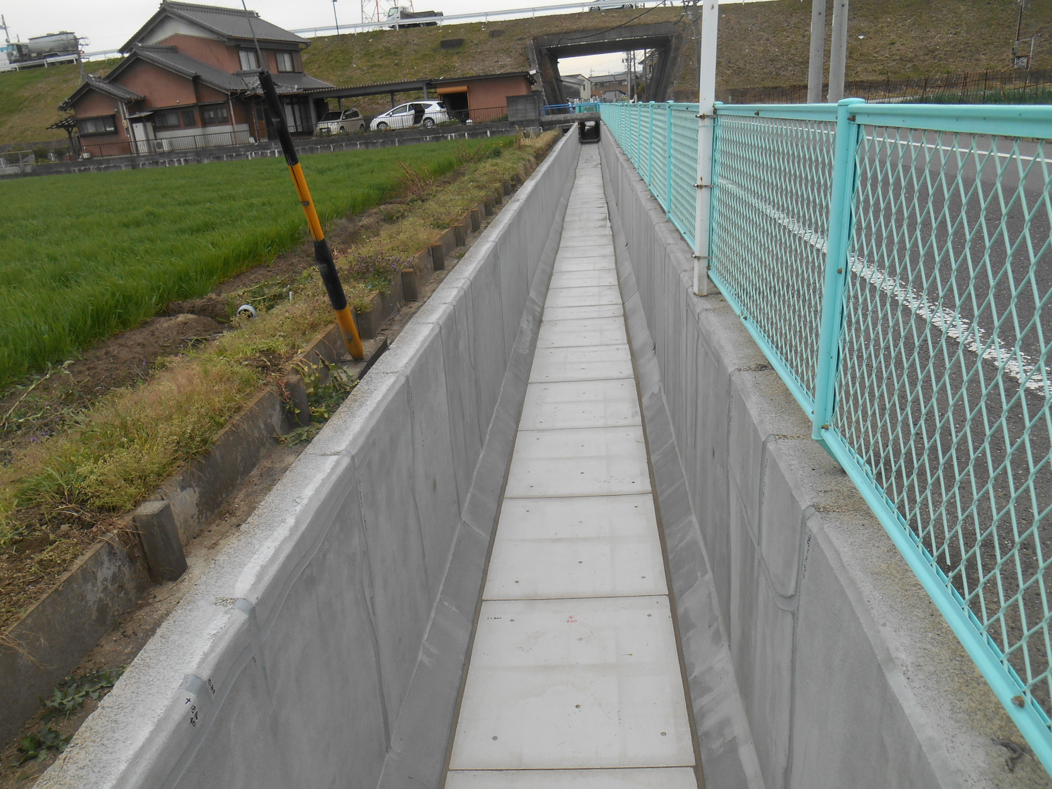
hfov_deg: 67.3
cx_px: 526
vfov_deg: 53.1
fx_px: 790
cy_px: 394
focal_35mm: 26
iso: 80
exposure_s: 1/320
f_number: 3.4
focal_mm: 4.7
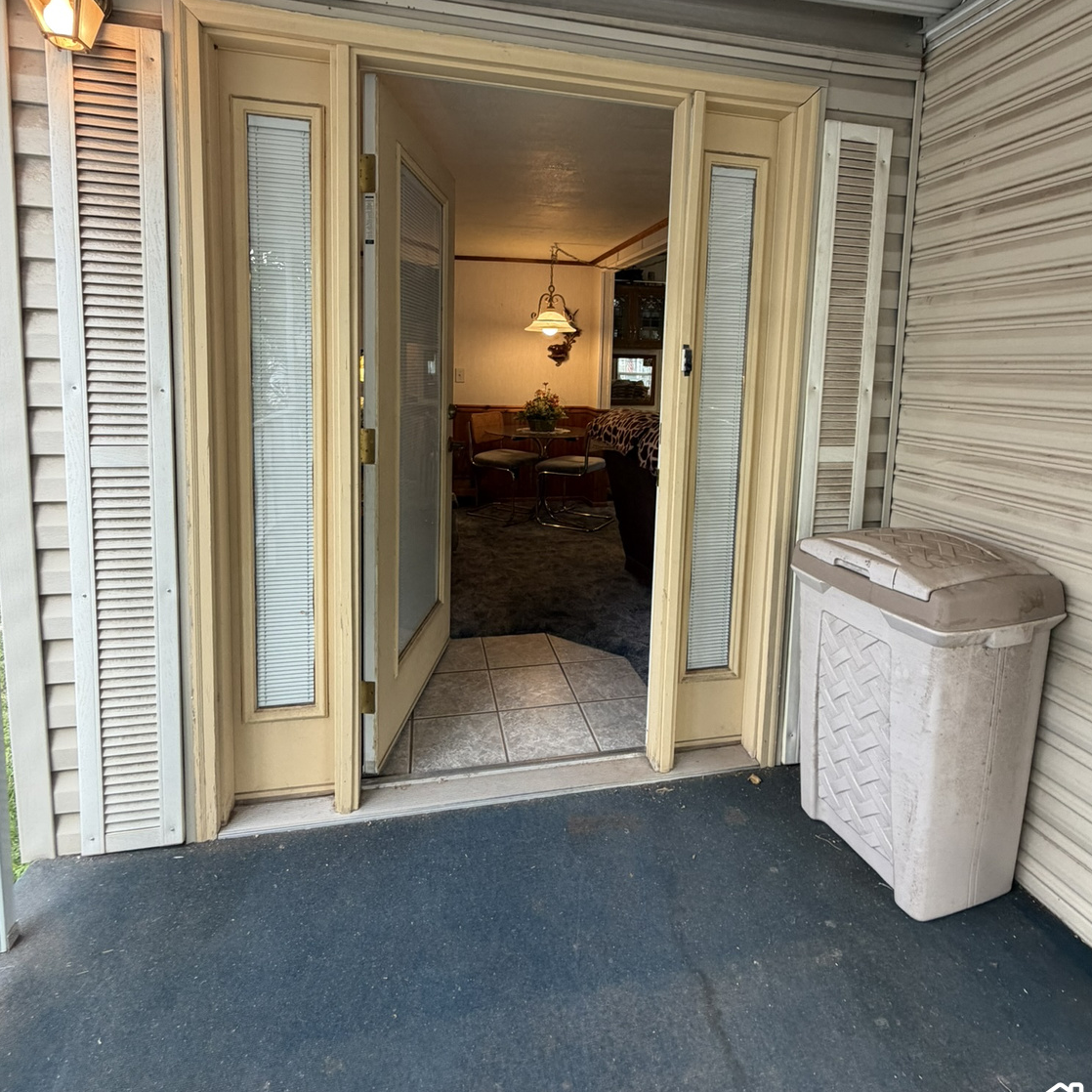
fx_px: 607
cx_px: 552
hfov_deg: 84.0
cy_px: 427
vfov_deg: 82.8
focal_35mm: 17
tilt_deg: -4.9
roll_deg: -2.5
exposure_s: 1/121
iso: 200
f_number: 2.2
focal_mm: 2.22
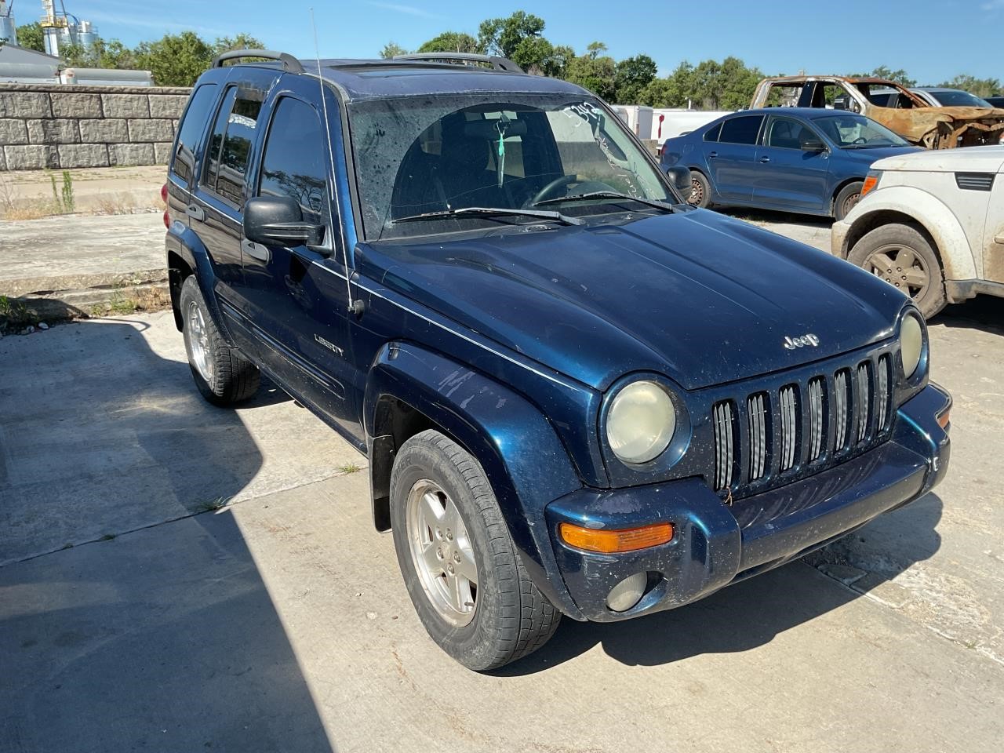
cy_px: 376
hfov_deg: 61.7
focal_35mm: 29
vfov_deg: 48.2
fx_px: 841
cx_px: 502
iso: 16
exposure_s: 1/1342
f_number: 1.8
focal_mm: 3
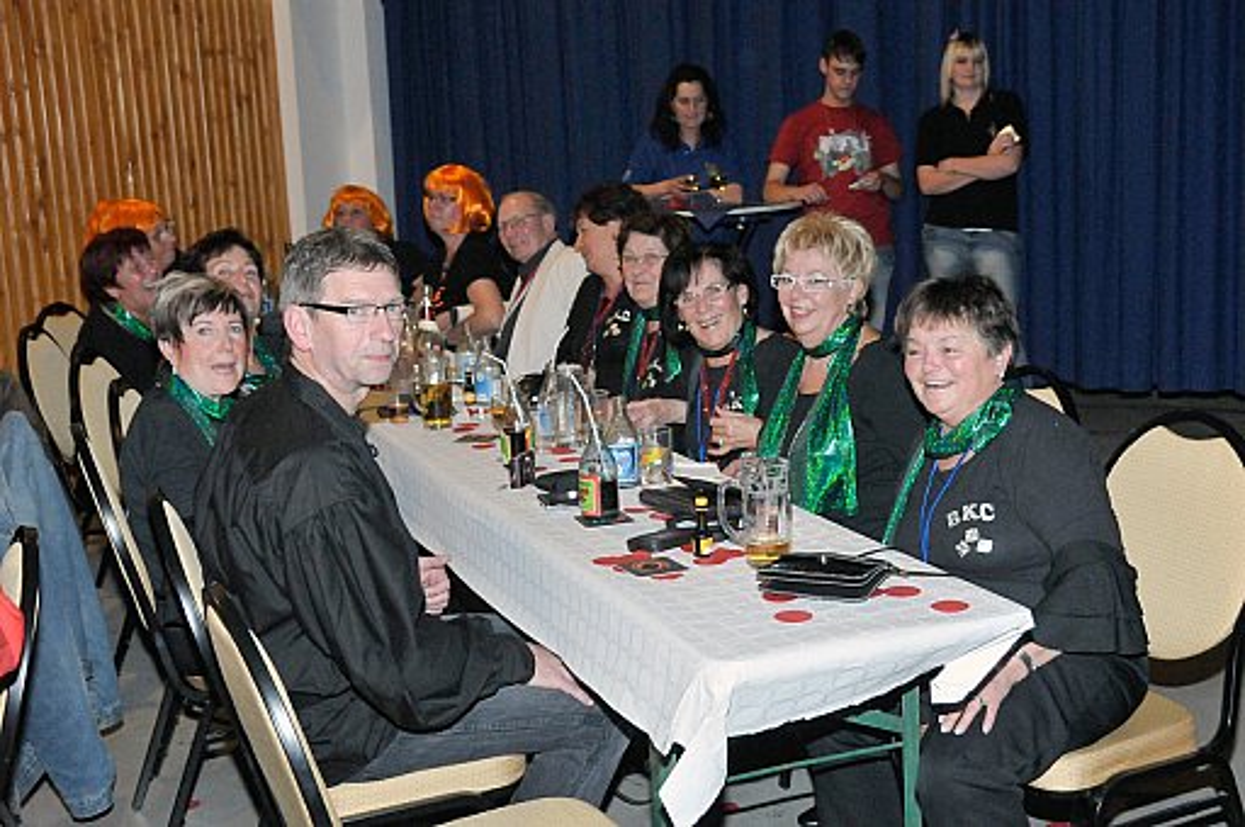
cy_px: 414
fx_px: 1451
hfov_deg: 46.5
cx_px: 622
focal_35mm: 42
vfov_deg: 31.8
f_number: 5
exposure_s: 1/60
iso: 2000
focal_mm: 28
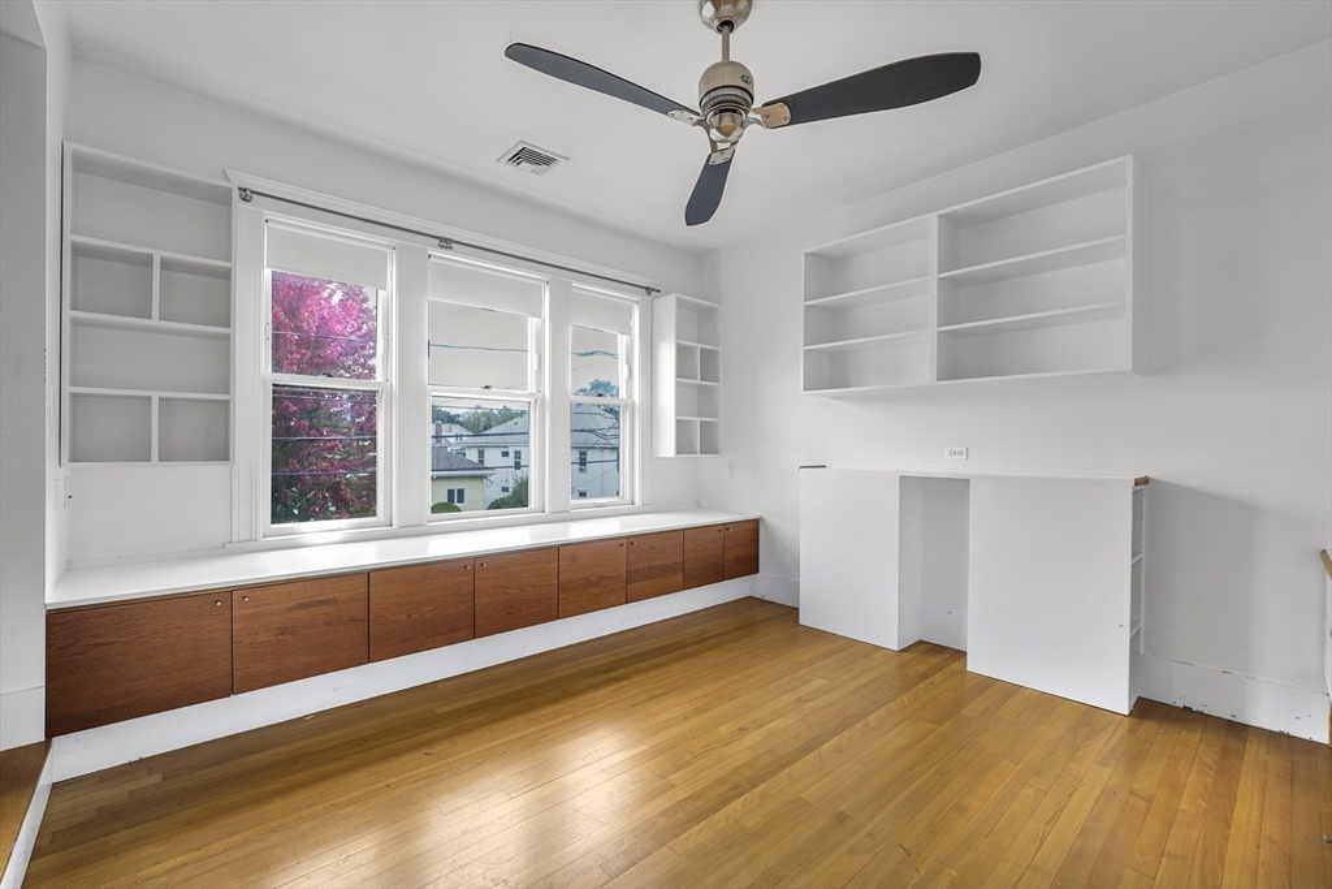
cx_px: 666
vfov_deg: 77.3
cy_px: 444
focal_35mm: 15
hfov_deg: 100.4
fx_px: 555
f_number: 8
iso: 200
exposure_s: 1/1.25
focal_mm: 10
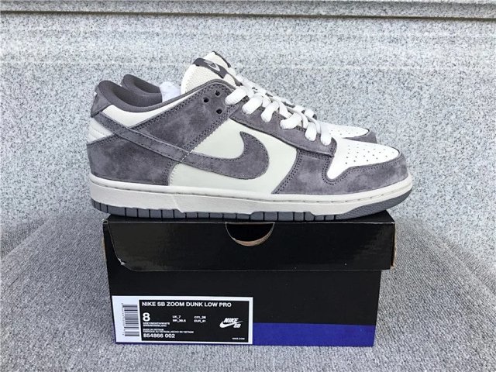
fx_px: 444
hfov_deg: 58.4
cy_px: 186
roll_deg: -0.2
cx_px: 248
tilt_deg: -17.3
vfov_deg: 45.4
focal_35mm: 31
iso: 25
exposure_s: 1/304
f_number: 2.4
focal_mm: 3.3
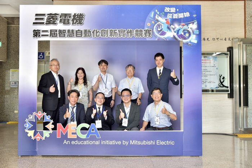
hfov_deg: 55.8
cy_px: 84
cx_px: 126
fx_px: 238
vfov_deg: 38.9
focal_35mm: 34
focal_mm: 34
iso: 500
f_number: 6.3
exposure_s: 1/125
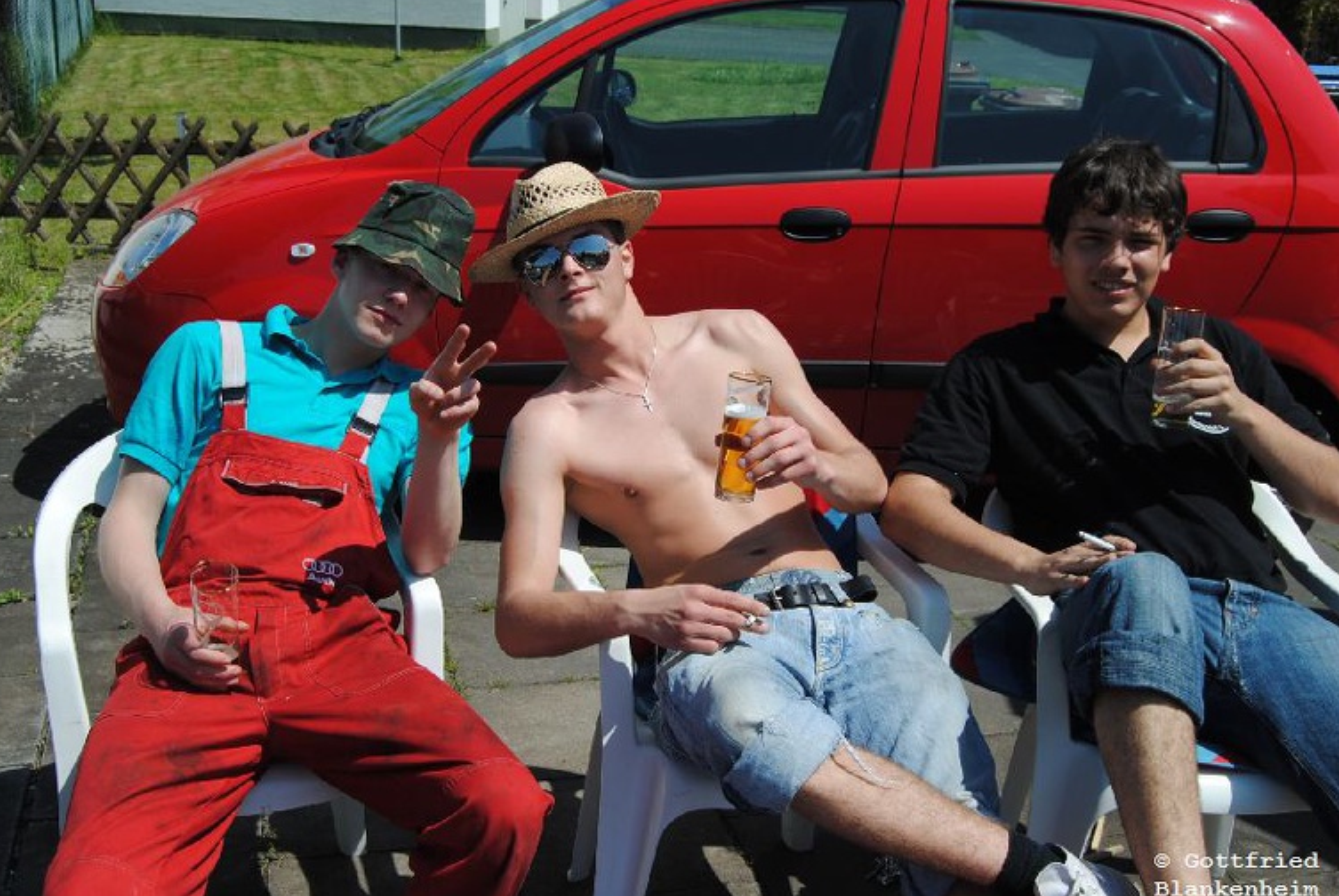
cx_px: 649
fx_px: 1527
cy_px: 466
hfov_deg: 47.4
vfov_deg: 32.7
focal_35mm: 41
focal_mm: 26
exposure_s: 1/320
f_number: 9
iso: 100
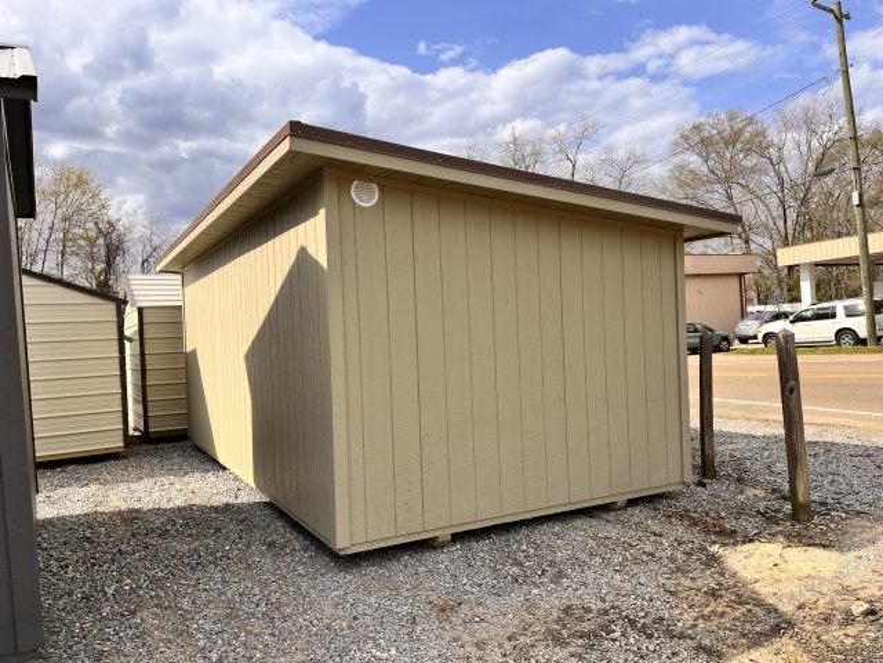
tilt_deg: +0.6
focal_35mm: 26
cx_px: 442
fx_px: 663
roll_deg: +4.7
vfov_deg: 53.1
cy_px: 332
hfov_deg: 67.3
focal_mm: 5.1
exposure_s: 1/2967
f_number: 1.6
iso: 50
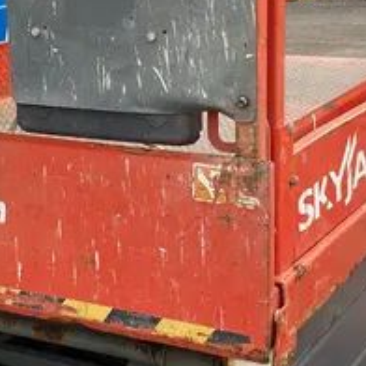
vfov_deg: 20.0
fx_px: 1029
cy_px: 94
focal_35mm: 86
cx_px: 112
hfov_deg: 20.1
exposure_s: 1/493
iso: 32
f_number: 1.8
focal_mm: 4.25
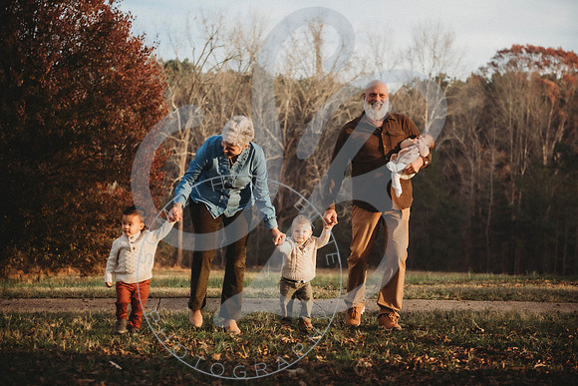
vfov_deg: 19.5
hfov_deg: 28.8
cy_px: 193
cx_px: 289
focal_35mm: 70
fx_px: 1124
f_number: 2.8
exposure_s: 1/500
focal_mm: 70
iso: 100
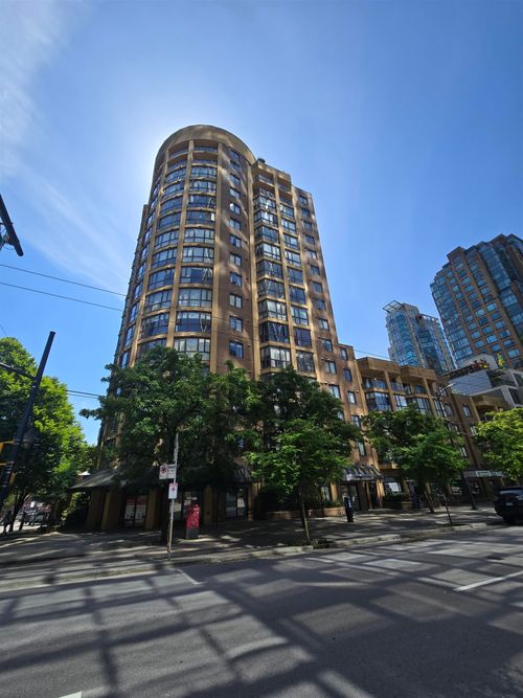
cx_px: 262
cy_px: 349
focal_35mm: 13
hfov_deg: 89.9
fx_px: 262
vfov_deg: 106.2
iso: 50
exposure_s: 1/1946
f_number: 2.2
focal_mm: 2.2
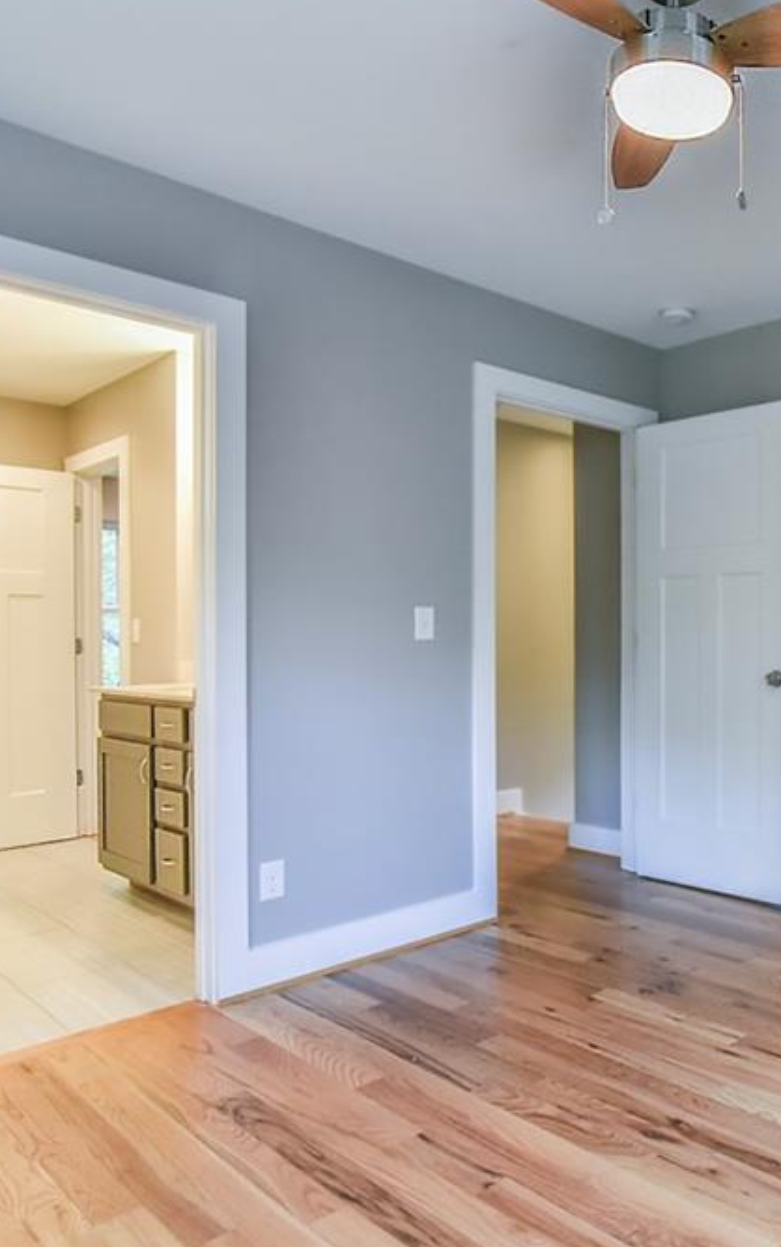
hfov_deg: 44.2
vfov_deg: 72.5
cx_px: 725
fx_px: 851
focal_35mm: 25
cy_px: 613
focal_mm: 16
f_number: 10
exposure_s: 1/100
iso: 4000
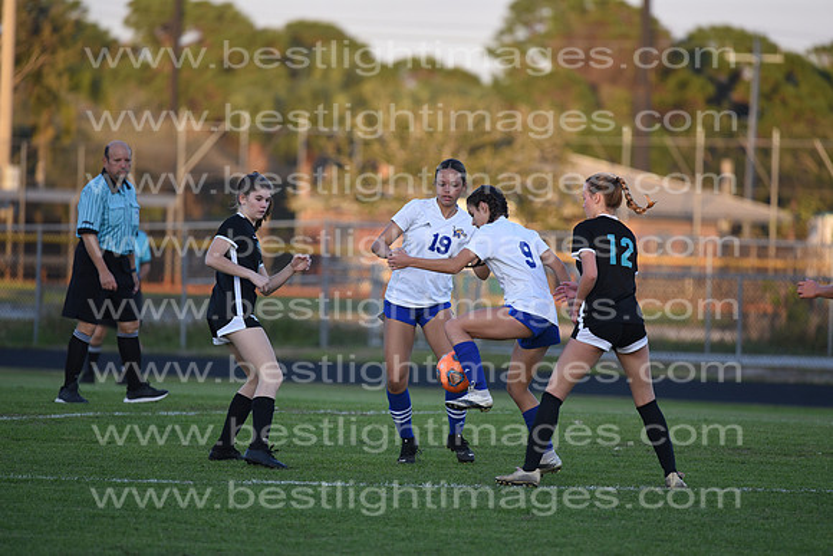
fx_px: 6943
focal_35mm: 300
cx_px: 416
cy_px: 278
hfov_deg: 6.9
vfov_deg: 4.6
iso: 560
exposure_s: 1/800
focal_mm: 300
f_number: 4
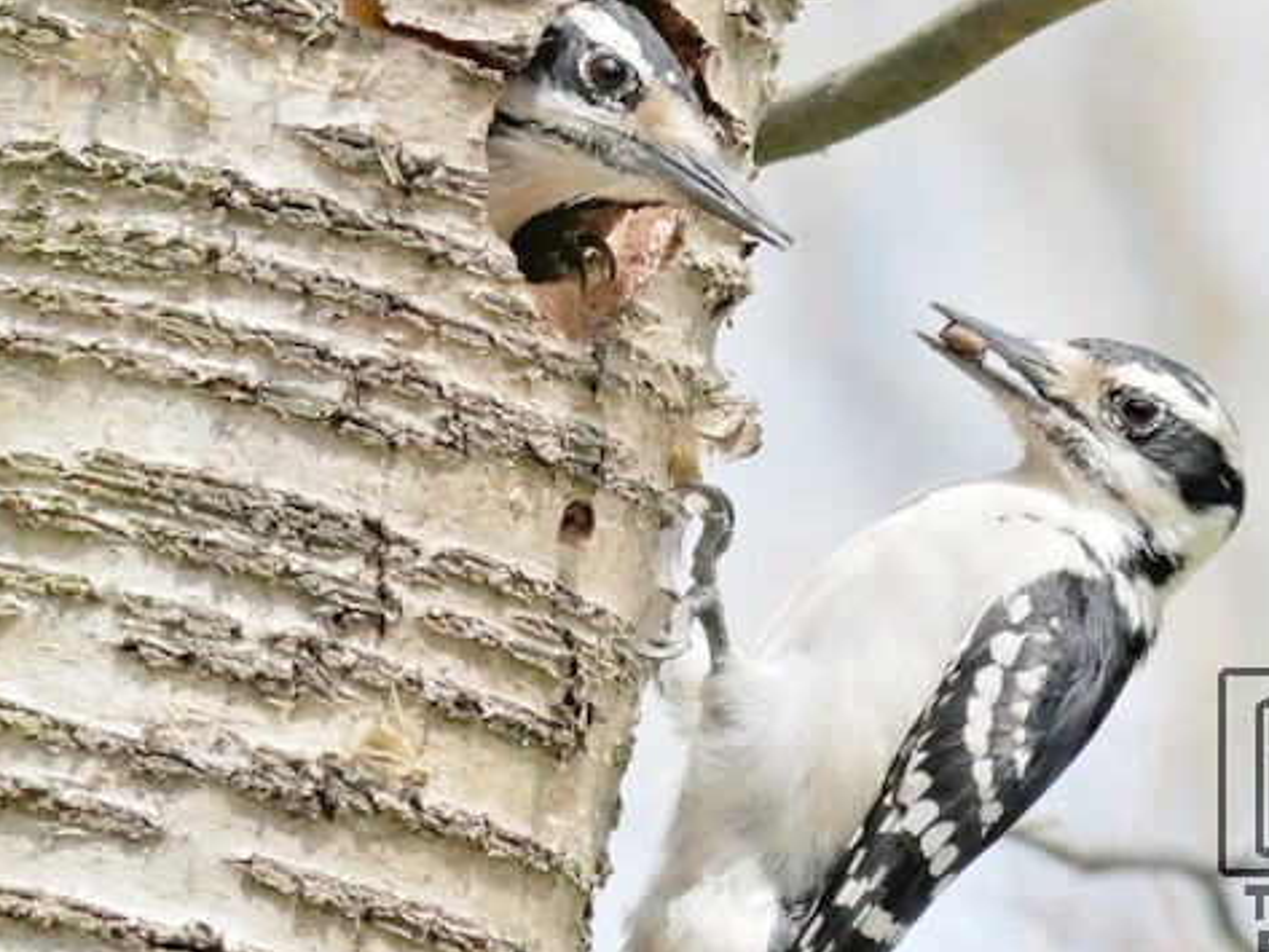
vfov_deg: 2.4
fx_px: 23211
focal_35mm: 633
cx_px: 746
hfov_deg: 3.1
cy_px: 338
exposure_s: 1/1000
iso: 1600
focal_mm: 234
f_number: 8
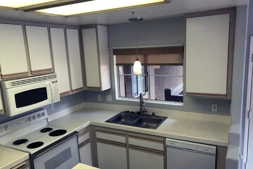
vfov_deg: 43.6
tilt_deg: -12.1
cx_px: 126
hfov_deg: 61.9
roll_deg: +3.8
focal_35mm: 30
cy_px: 93
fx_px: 211
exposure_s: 1/30
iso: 32
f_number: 1.8
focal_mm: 3.99
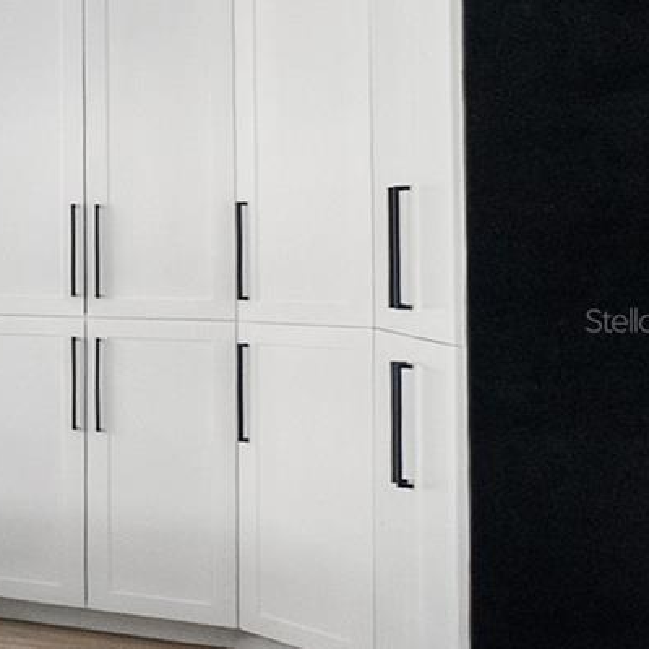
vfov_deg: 33.4
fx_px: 1082
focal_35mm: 51
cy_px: 320
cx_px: -568
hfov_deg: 20.7
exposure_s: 1/750
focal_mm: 10
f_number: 4
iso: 1600
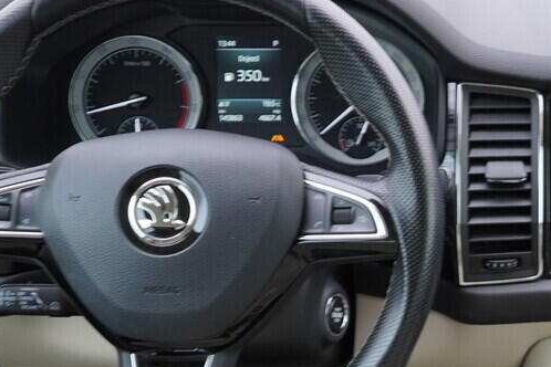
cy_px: 310
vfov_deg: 13.1
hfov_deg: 18.7
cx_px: 633
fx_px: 1592
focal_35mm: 104
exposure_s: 1/40
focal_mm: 24
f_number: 2.8
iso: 250
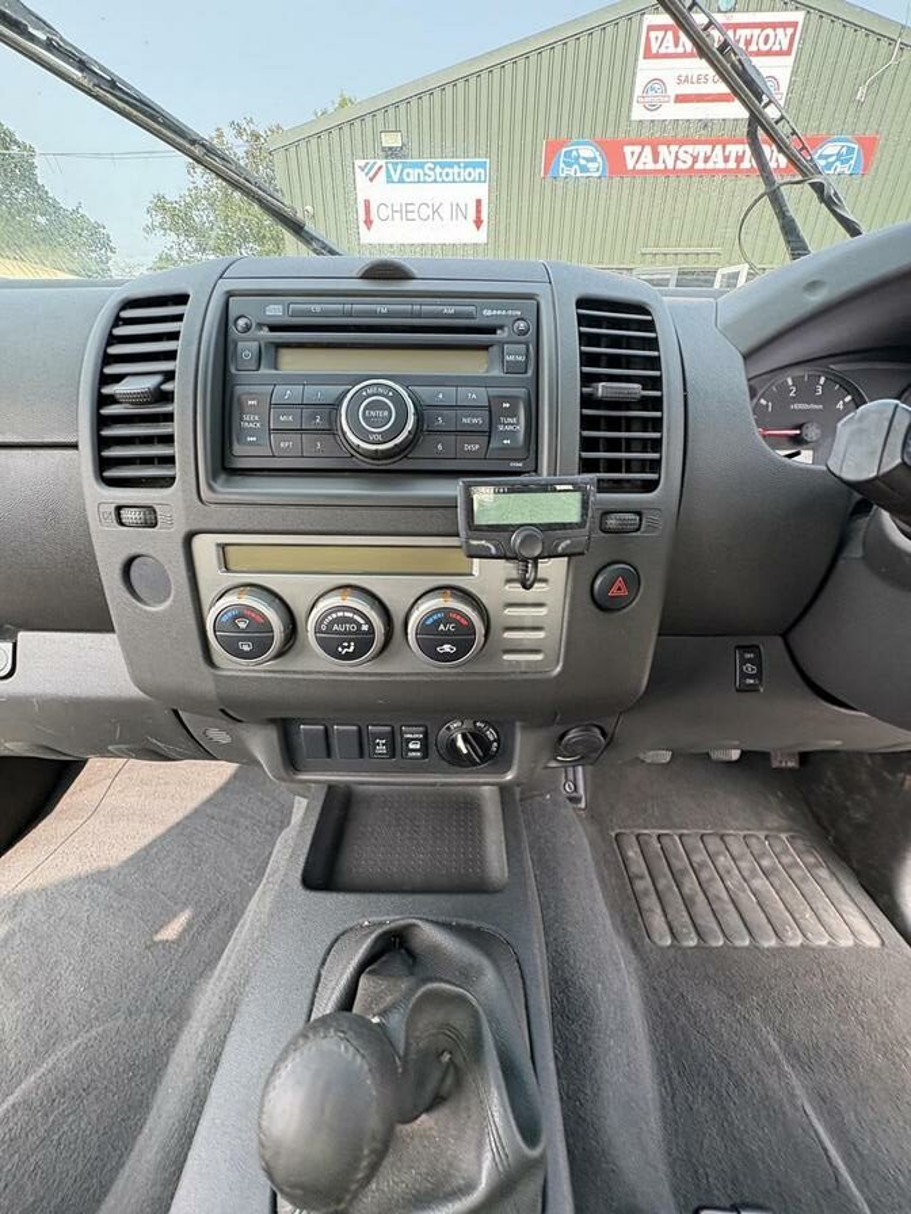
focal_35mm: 14
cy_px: 607
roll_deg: -5.5
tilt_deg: -29.6
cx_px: 456
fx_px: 491
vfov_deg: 102.1
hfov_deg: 85.7
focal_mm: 2.22
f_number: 2.2
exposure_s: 1/101
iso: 125
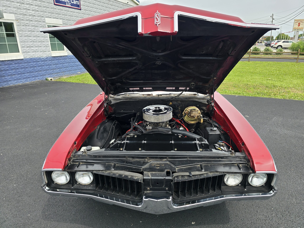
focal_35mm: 23
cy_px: 114
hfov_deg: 73.9
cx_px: 152
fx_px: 202
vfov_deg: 58.9
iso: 12
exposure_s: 1/372
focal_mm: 6.3
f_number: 1.7
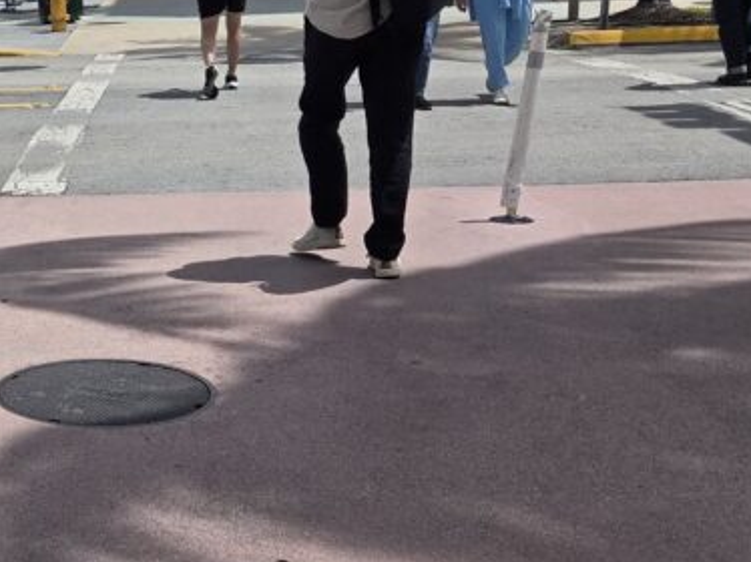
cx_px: -131
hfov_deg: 27.4
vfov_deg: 23.2
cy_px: 215
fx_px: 1366
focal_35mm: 63
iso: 80
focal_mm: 5.4
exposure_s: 1/7075
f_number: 1.8
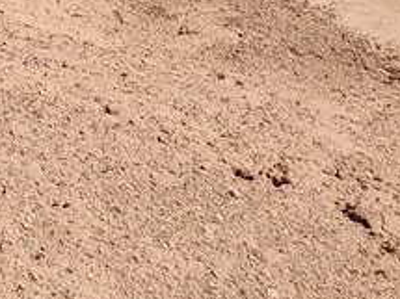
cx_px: -67
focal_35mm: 62
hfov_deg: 27.8
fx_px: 716
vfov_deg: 20.0
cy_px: -163
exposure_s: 1/2614
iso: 50
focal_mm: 2.2
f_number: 2.2
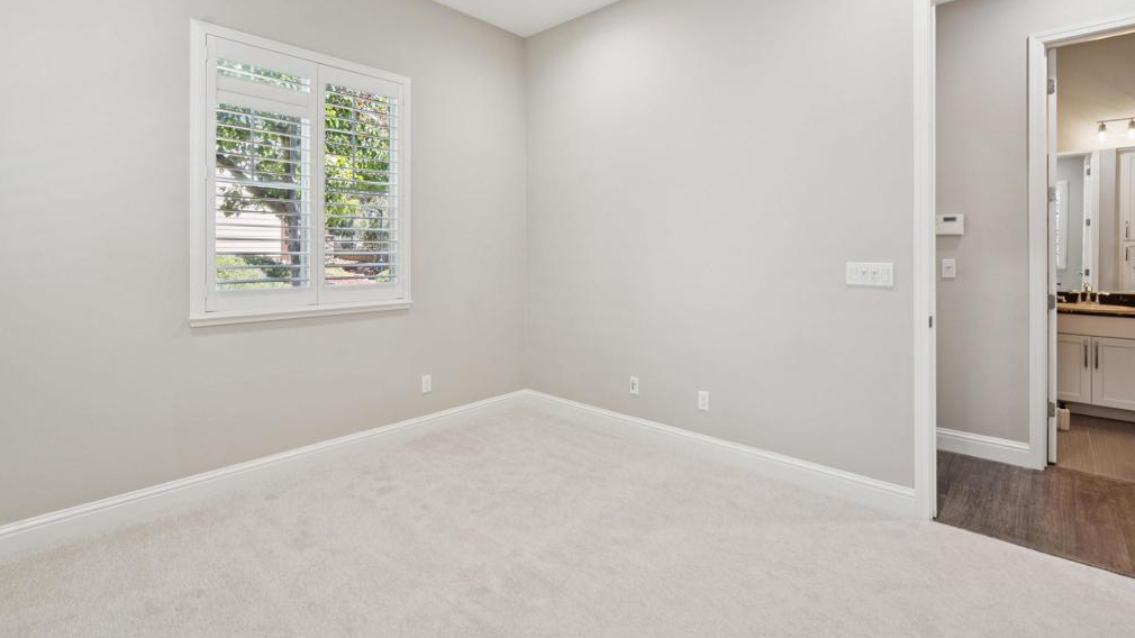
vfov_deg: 63.5
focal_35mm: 17
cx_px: 568
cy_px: 262
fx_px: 512
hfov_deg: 95.9
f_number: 8
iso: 100
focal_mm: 16
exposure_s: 1/13
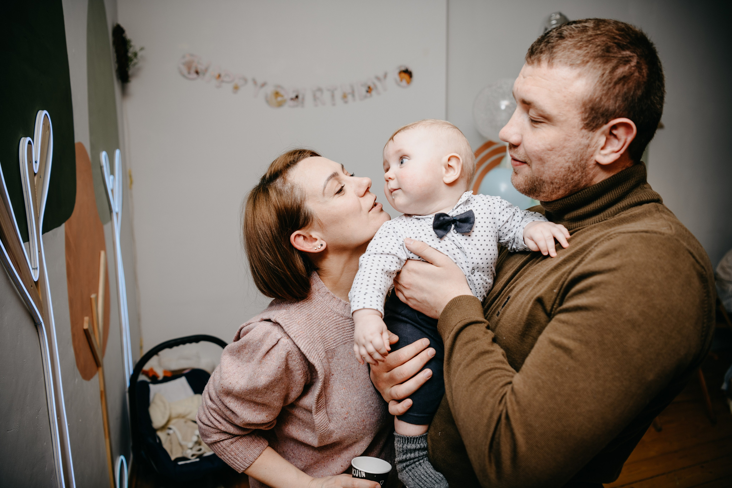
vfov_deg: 47.9
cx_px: 366
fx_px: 549
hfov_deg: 67.4
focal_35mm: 27
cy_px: 244
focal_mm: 27
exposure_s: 1/160
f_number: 3.2
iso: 100
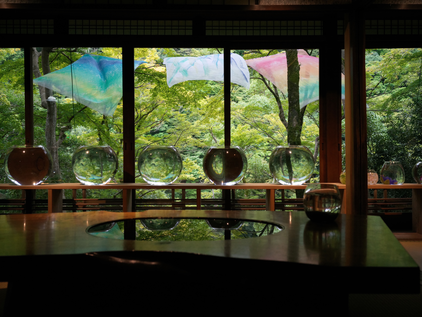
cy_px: 158
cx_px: 211
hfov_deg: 52.6
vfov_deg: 40.7
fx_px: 427
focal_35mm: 35
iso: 3200
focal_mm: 45
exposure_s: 1/125
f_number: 6.8
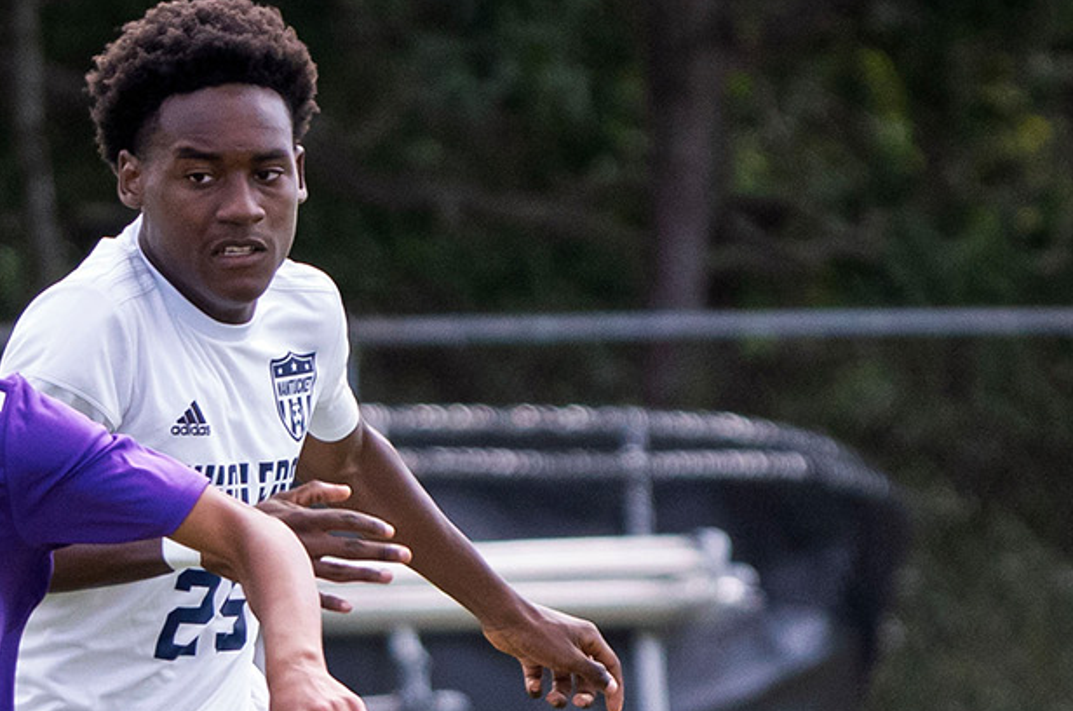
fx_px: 31290
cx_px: 153
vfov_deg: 1.3
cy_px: 833
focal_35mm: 1052
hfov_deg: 2.0
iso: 2000
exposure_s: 1/2500
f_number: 5.6
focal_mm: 270
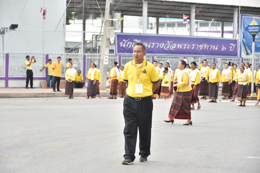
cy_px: 86
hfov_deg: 16.1
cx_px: 130
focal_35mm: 128
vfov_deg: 10.8
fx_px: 921
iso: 800
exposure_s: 1/1250
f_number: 5.3
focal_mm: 85
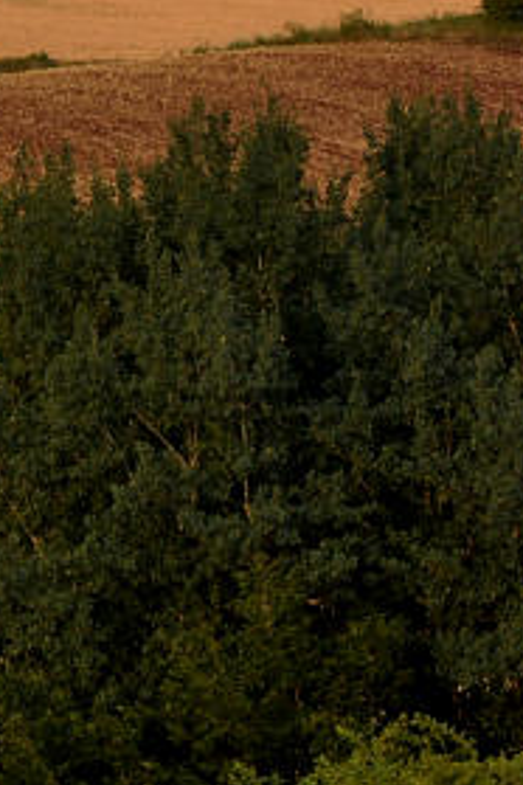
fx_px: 11723
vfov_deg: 3.8
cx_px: -380
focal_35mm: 538
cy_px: -59
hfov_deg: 2.5
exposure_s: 1/30
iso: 360
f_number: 16
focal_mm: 98
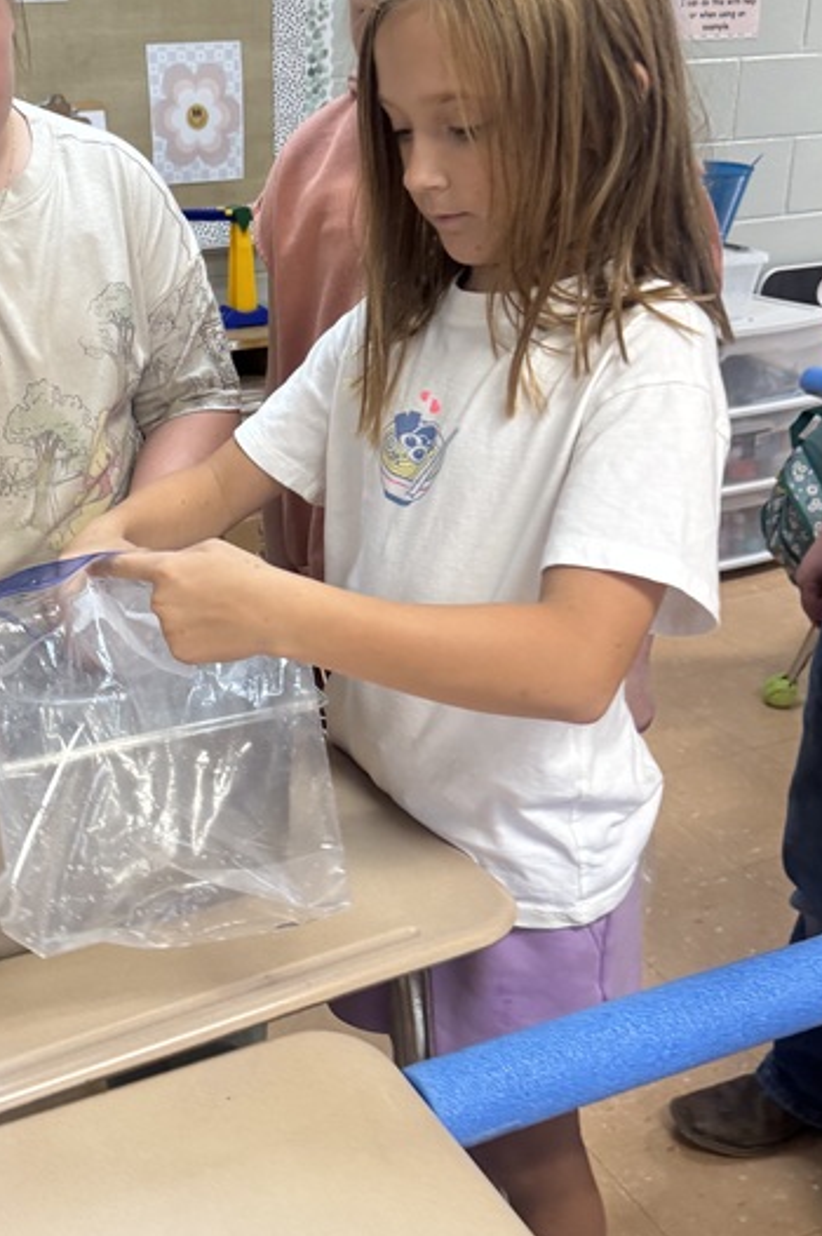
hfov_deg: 34.3
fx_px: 1303
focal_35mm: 38
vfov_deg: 50.7
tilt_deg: -27.1
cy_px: 583
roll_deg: +0.2
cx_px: 202
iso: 160
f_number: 1.78
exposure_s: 1/60
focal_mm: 6.76
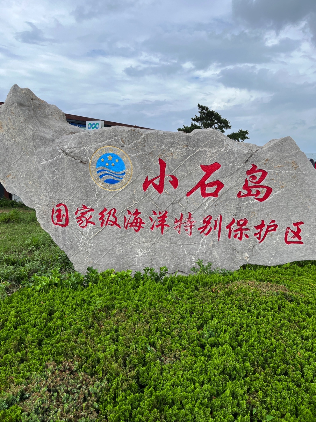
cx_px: 158
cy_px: 211
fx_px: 316
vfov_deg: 67.3
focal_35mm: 26
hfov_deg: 53.1
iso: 50
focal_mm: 5.1
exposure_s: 1/3413
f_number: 1.6
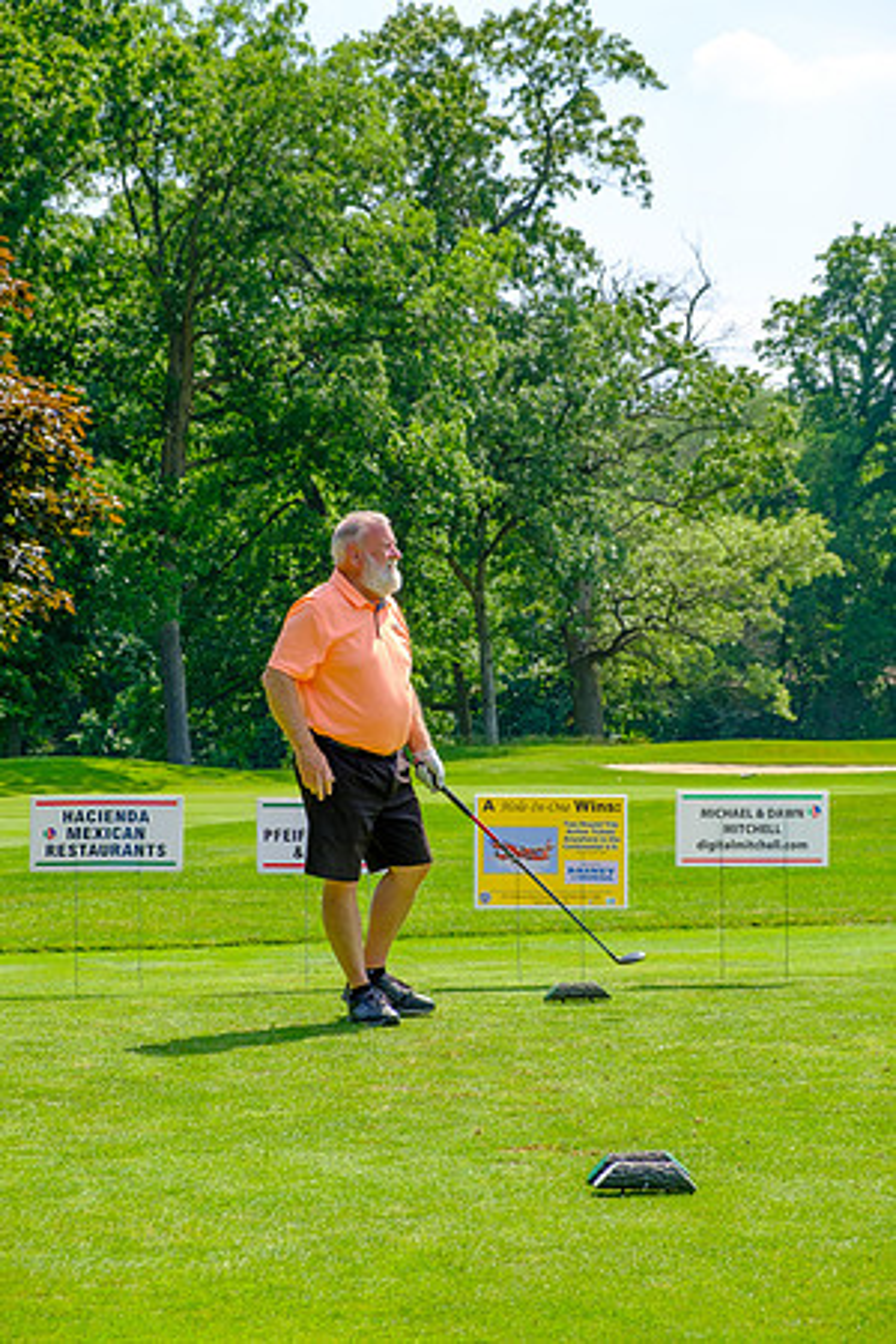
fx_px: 3098
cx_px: 448
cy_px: 672
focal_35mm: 83
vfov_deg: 24.5
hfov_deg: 16.5
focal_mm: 55
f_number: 6.4
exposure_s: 1/320
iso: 200
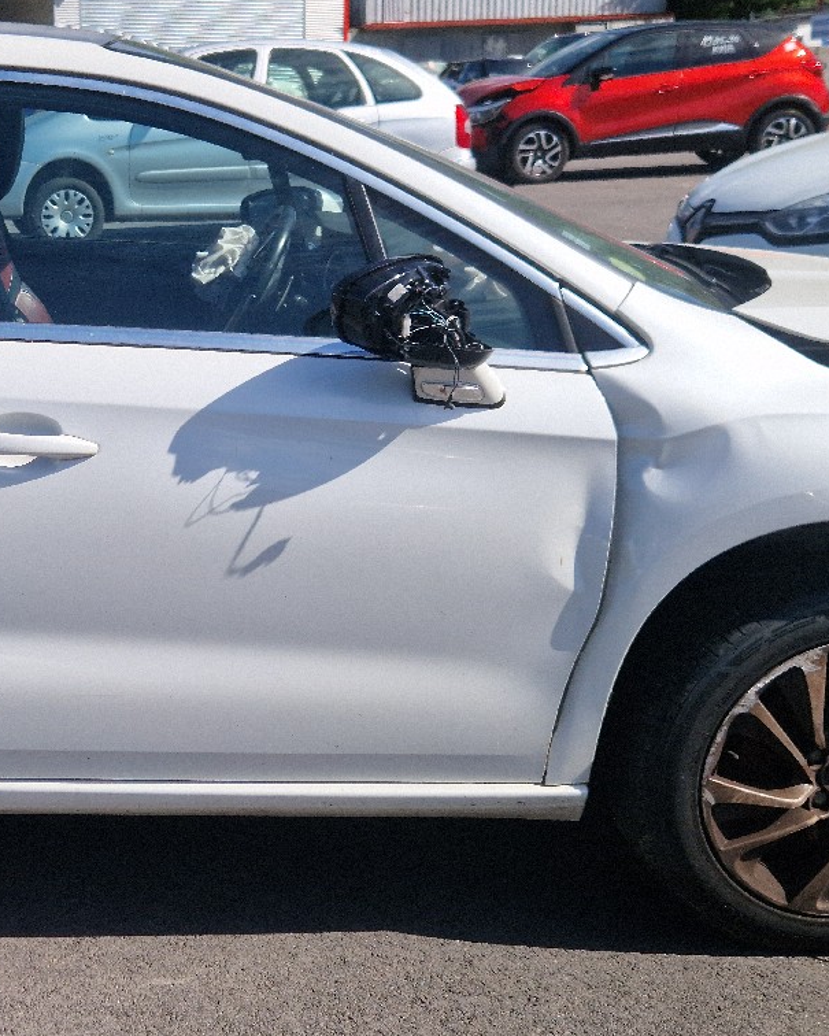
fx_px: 1748
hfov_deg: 25.7
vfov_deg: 33.0
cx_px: 48
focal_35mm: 57
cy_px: 600
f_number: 1.8
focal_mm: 5.4
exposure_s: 1/2500
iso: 50
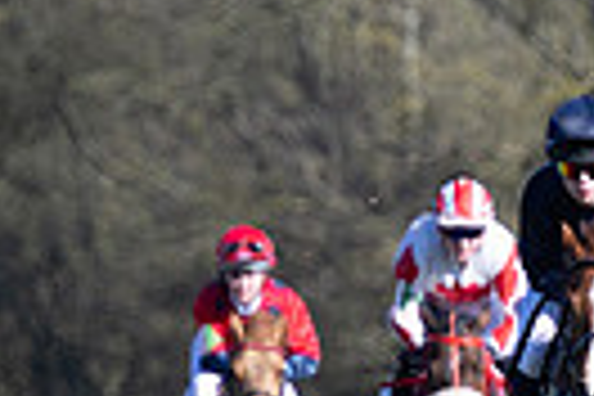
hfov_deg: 1.3
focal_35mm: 1576
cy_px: 400
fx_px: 26002
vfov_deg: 0.9
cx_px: 868
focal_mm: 240
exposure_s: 1/1000
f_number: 4
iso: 160
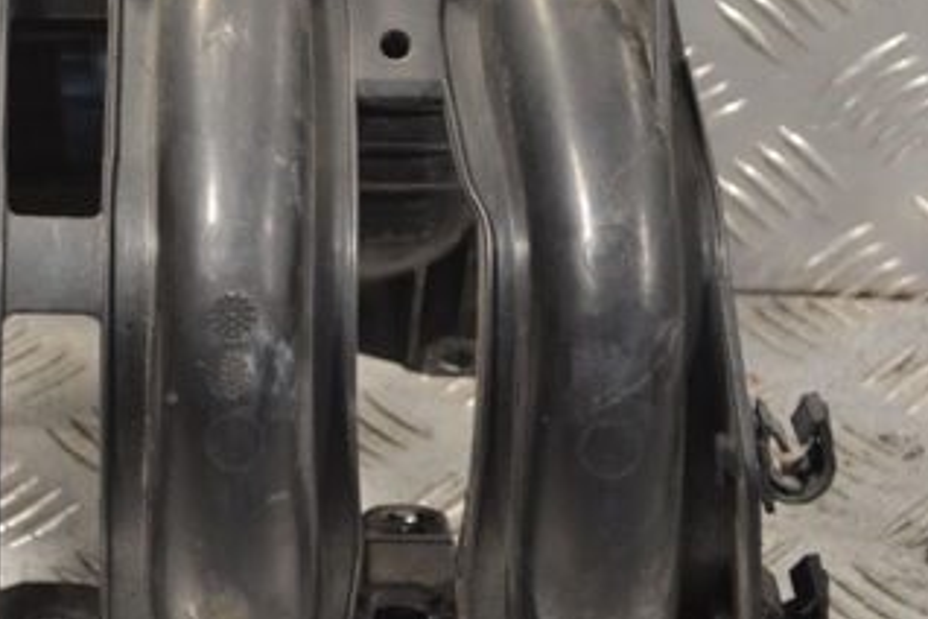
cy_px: 327
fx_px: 3737
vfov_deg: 9.5
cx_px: 15
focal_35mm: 145
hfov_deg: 14.0
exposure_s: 1/60
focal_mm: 48
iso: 800
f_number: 5.3
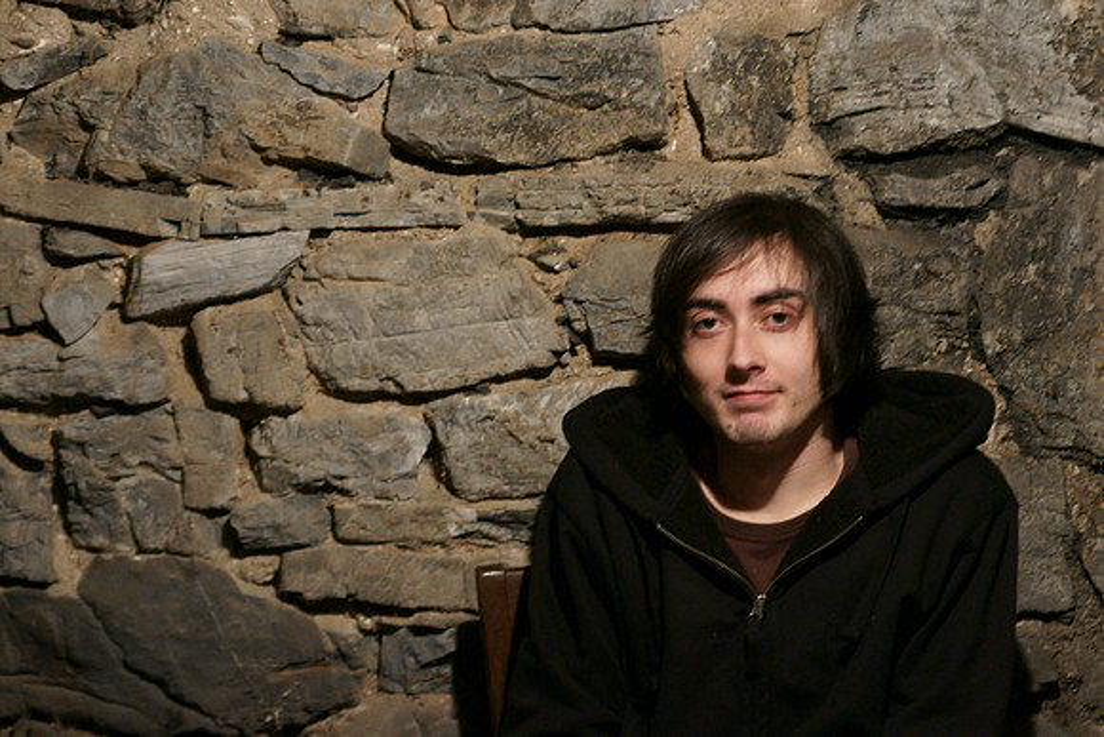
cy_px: 368
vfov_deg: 15.2
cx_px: 552
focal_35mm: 90
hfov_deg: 22.6
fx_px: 2761
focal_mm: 60
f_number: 2.8
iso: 1600
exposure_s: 1/25
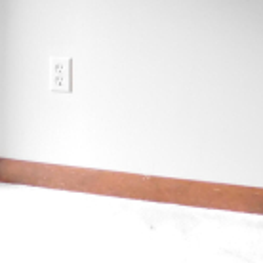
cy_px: -168
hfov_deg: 17.3
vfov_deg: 15.8
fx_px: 842
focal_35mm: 98
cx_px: -1
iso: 400
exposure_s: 1/15
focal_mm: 4
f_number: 3
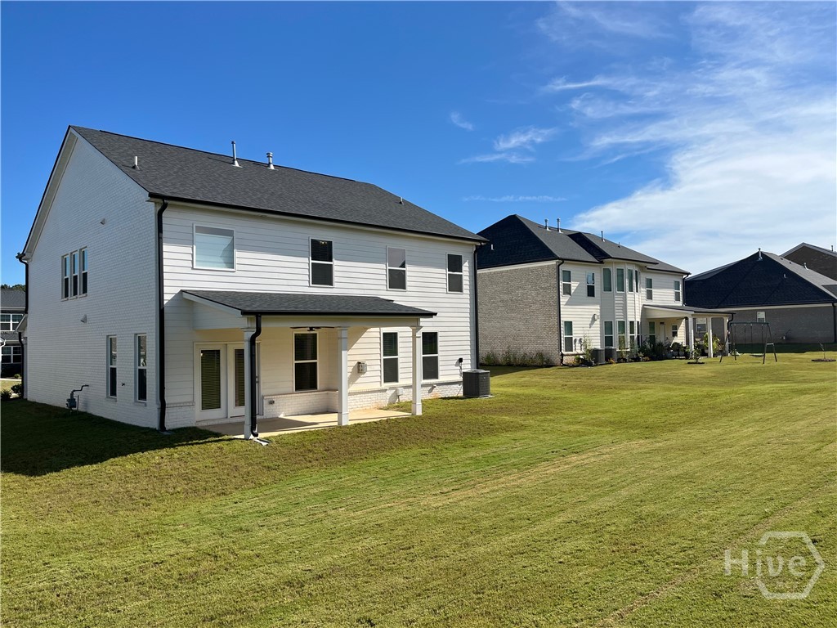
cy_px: 314
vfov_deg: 53.1
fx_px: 629
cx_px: 418
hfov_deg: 67.3
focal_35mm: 26
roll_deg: -0.1
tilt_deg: +0.8
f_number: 1.6
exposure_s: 1/4310
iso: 50
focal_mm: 5.1
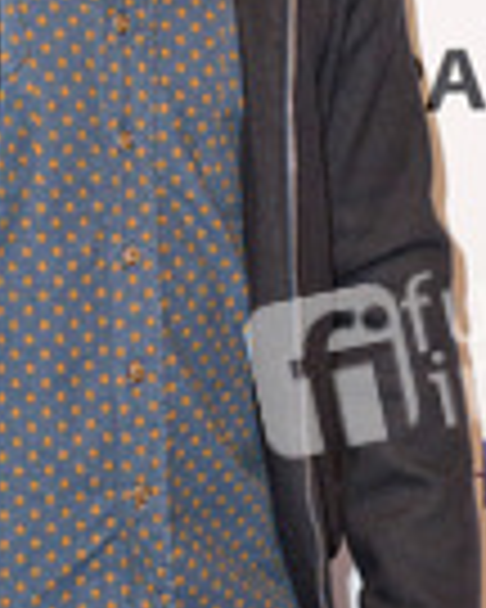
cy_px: 126
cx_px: 70
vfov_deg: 11.9
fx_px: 2895
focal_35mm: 161
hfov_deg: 9.6
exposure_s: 1/400
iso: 400
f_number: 4
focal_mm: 58
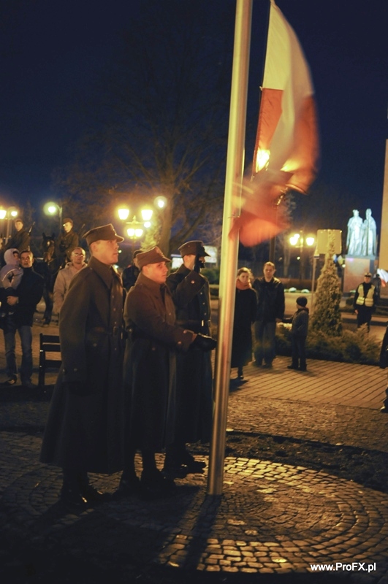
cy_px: 292
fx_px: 851
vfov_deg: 37.9
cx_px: 194
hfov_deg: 25.7
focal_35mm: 52
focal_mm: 35
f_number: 1.8
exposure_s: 1/15
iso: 1000
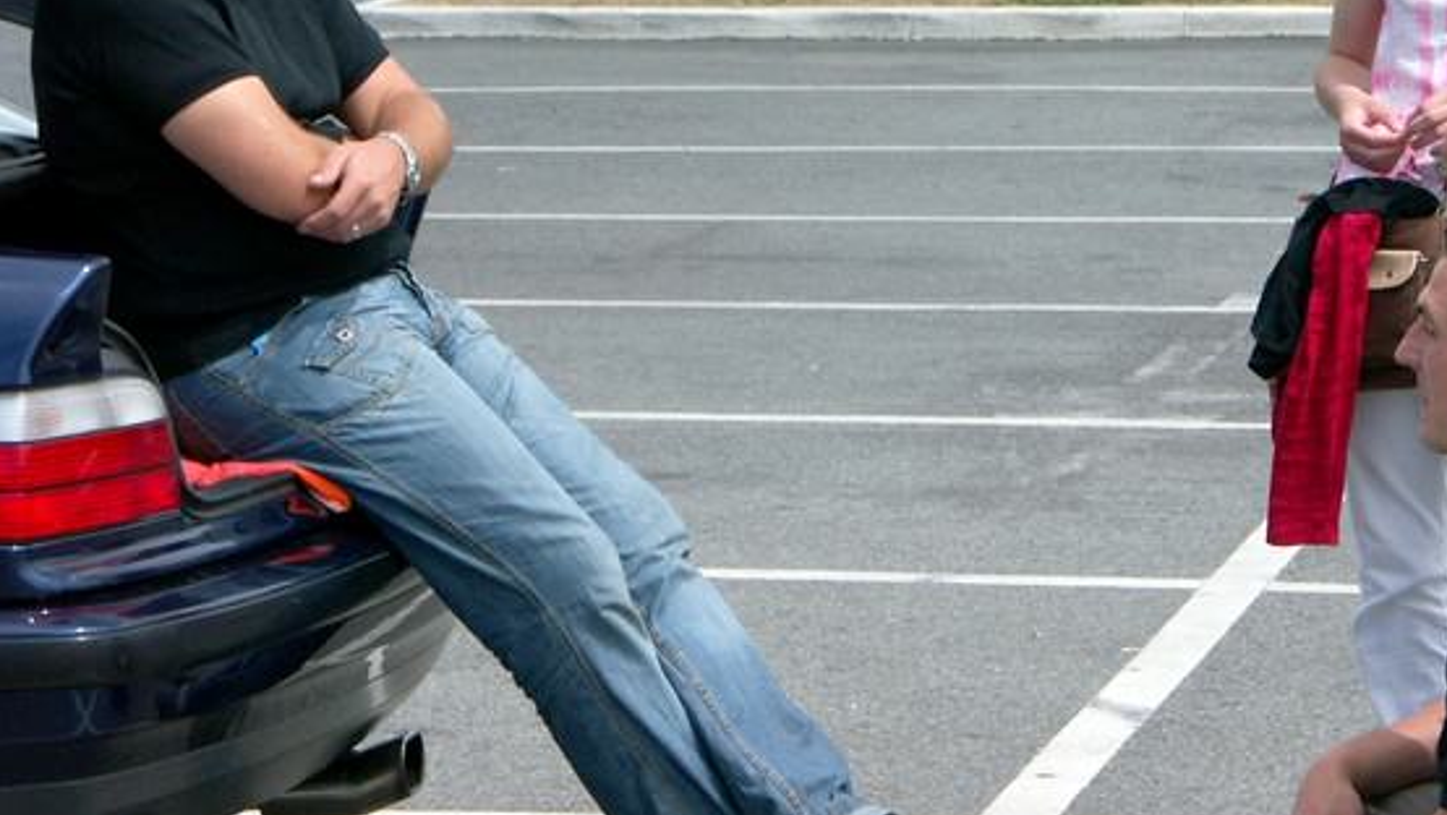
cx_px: 953
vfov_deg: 6.2
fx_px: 7484
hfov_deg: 11.0
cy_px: 219
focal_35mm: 195
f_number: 6.3
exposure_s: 1/800
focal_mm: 31.76
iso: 100
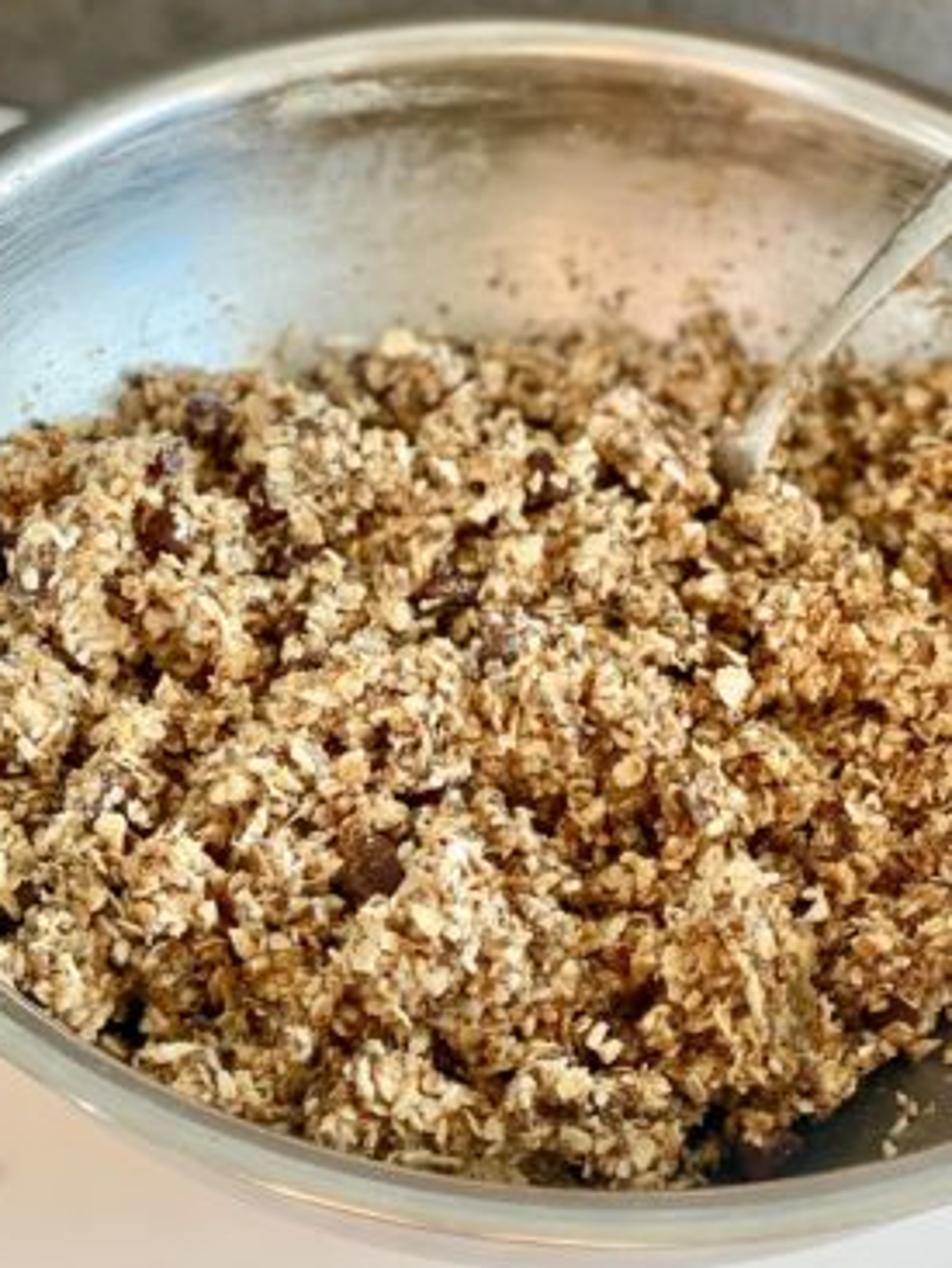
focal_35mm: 71
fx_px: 2600
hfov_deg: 20.7
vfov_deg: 27.4
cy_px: 714
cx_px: 549
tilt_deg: -49.4
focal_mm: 6
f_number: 2
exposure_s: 1/61
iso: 125
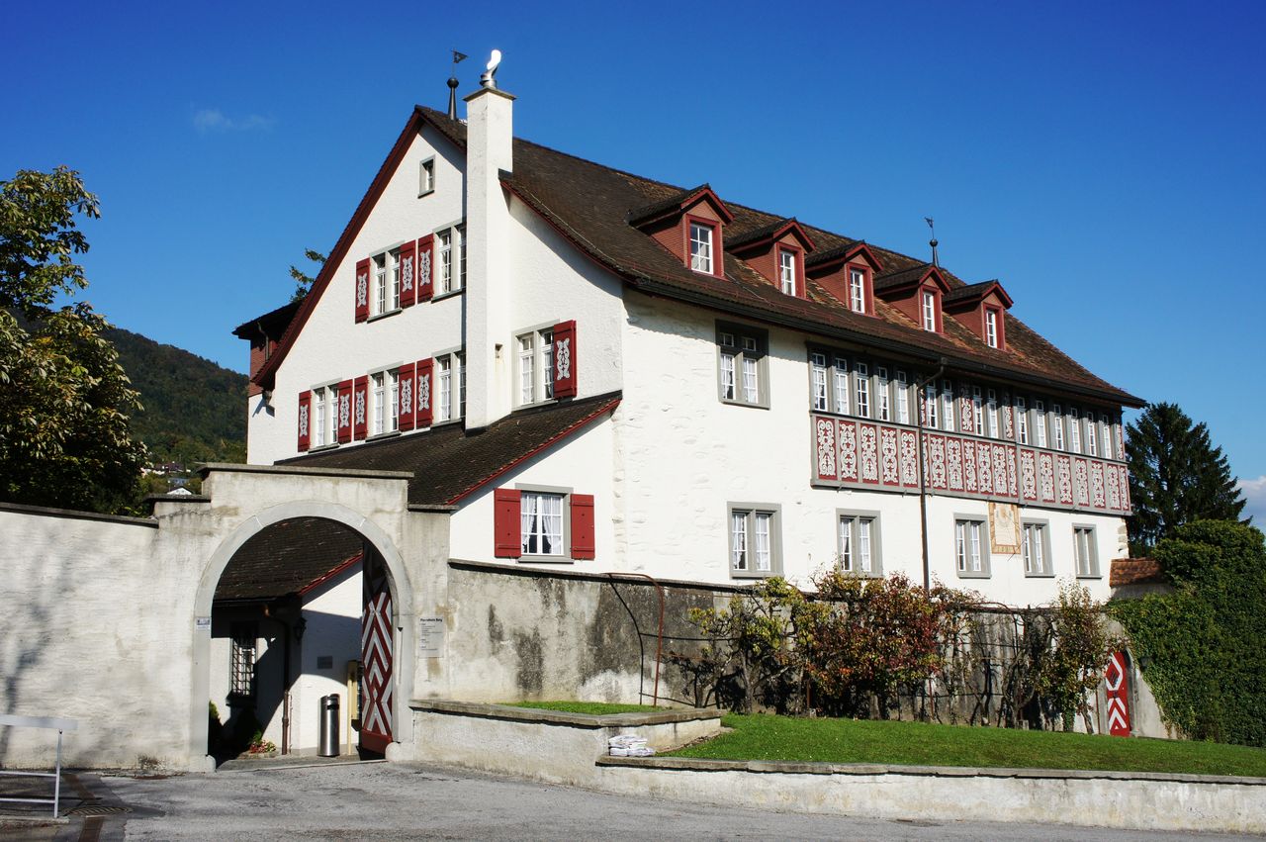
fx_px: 1212
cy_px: 421
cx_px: 633
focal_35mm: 34
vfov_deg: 38.3
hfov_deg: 55.1
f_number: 11
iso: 200
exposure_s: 1/320
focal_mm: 23
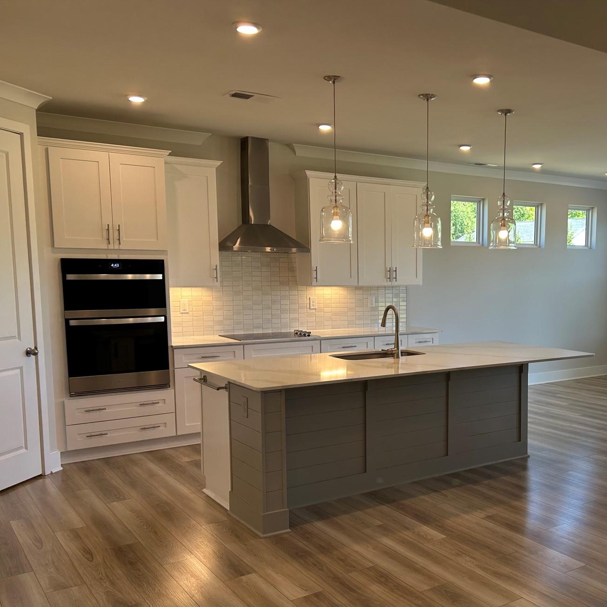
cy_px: 355
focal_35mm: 36
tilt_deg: -6.9
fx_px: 714
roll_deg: -1.1
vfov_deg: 45.9
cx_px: 439
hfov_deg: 44.8
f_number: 1.5
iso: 40
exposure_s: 1/120
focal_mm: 5.7
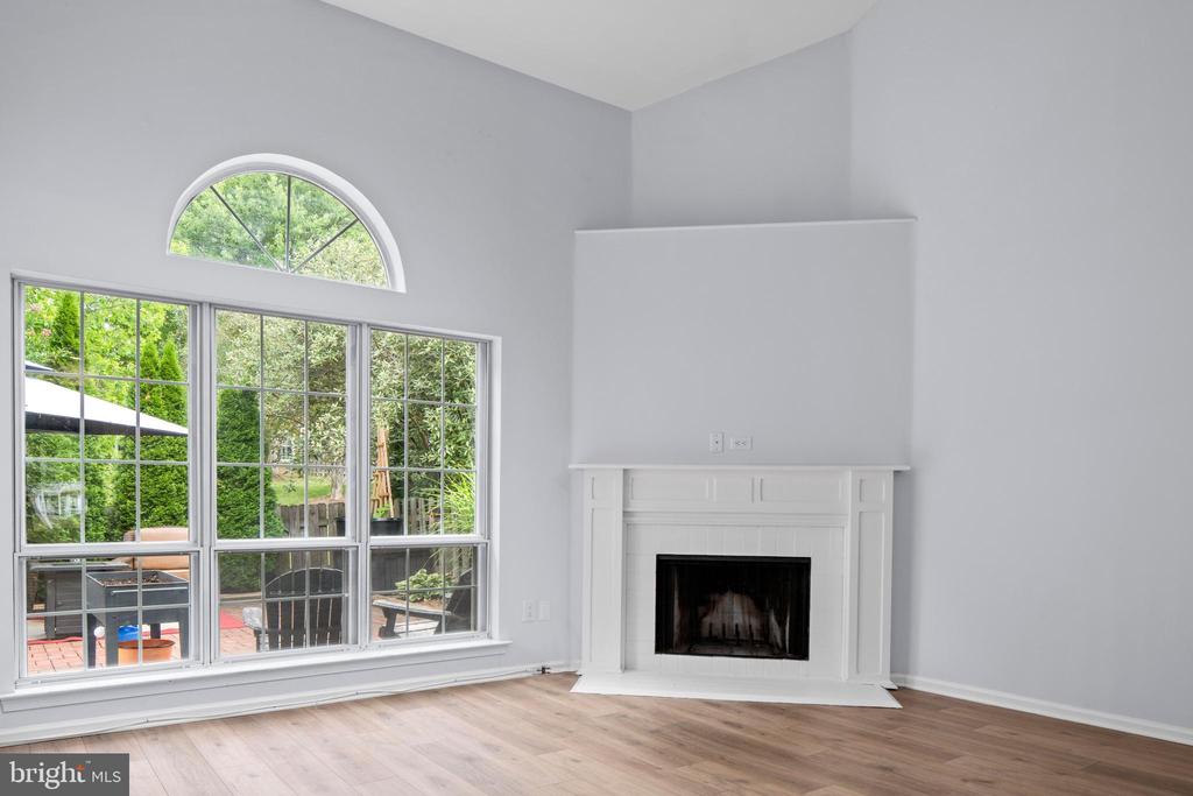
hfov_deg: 73.7
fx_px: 795
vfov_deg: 53.1
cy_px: 398
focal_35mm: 24
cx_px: 596
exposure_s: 1/13
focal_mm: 24
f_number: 8
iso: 800
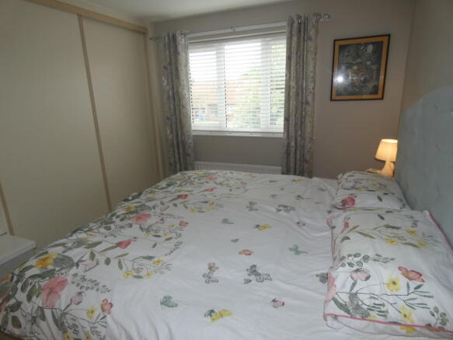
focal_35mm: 20
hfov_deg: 81.8
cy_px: 170
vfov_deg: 66.0
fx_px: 262
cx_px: 226
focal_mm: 3.6
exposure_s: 1/60
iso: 100
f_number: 2.8
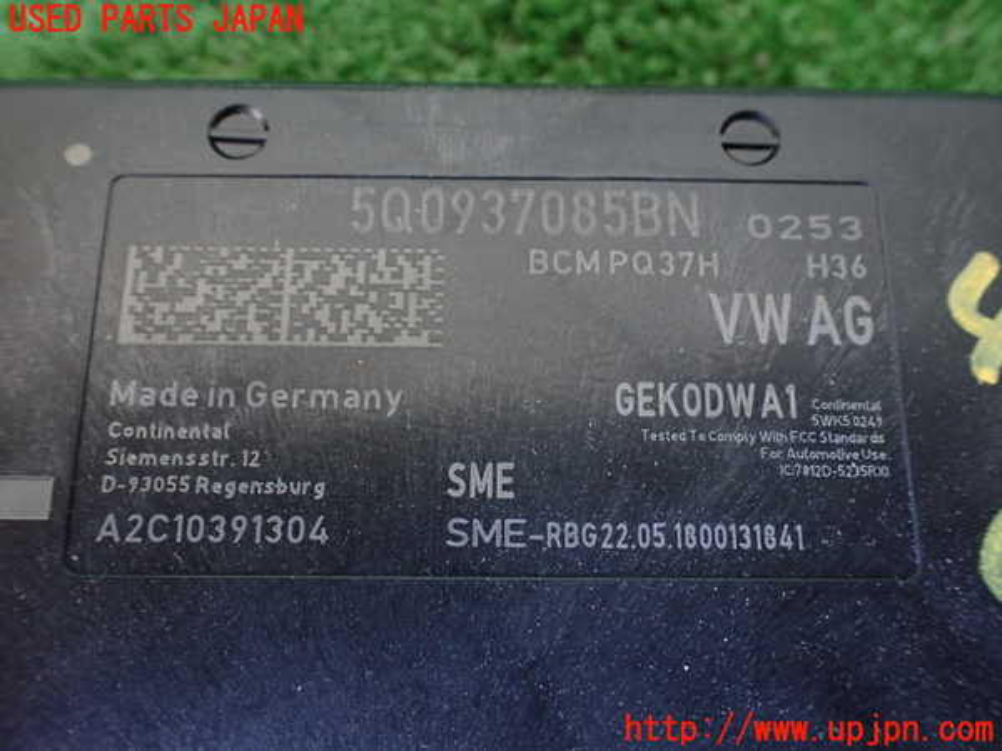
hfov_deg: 60.0
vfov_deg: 46.8
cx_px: 501
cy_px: 376
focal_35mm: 30
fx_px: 868
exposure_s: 1/60
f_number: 2.3
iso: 800
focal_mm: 5.4
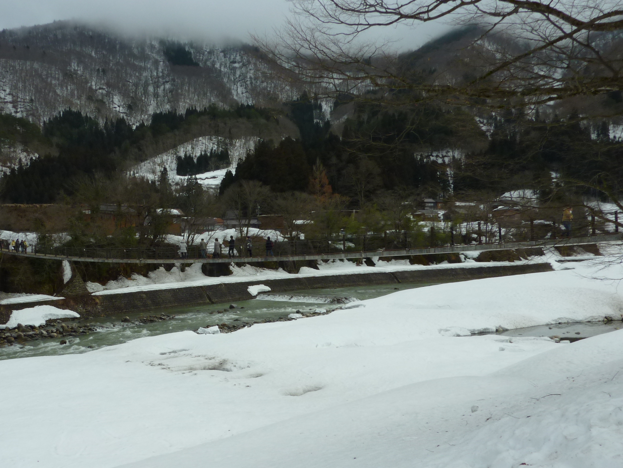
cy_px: 279
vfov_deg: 44.0
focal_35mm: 32
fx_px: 576
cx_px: 225
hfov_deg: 56.0
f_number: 5
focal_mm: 4.1
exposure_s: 1/500
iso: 80
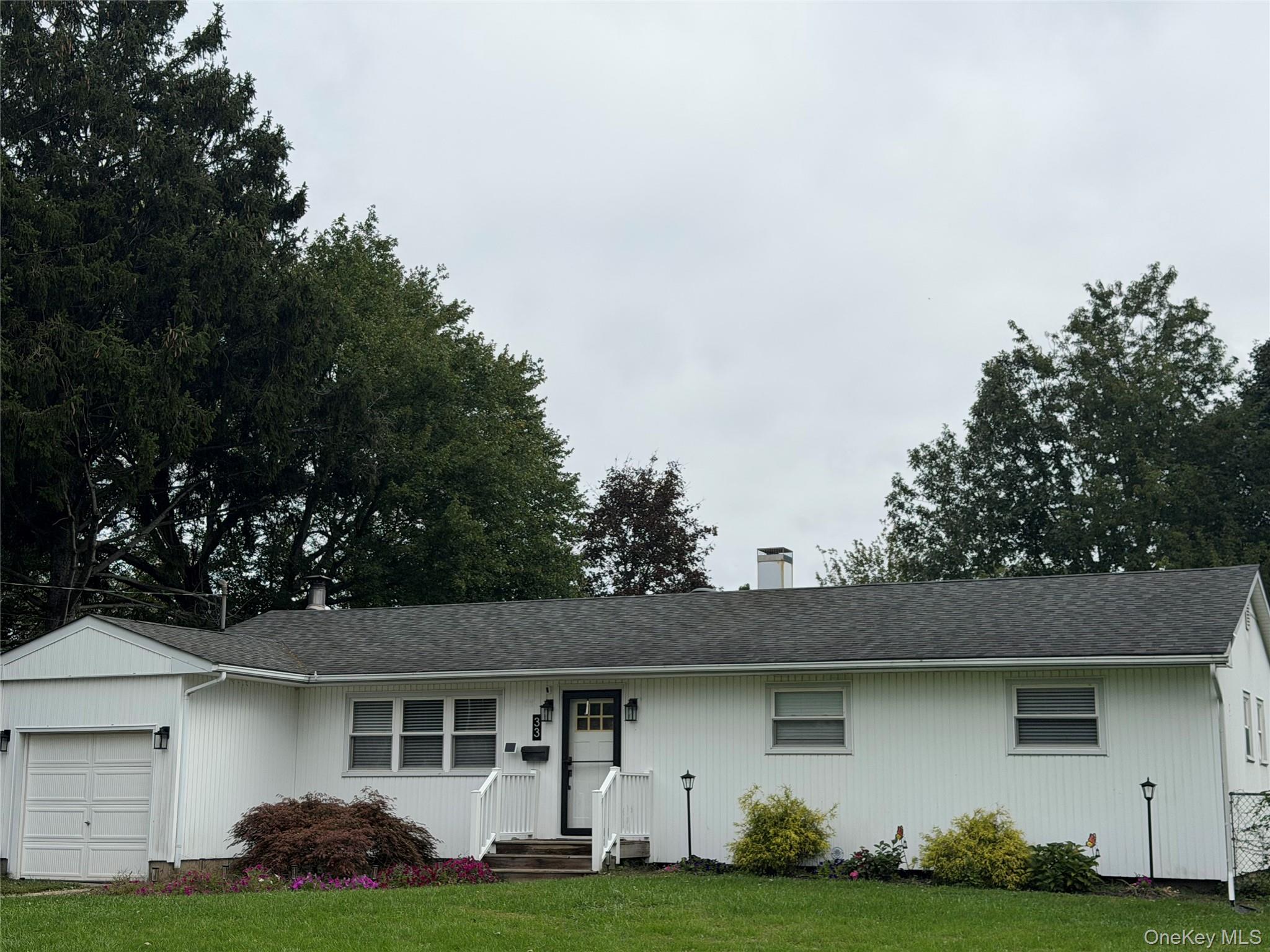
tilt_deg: +10.6
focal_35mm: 48
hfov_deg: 39.7
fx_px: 1761
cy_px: 476
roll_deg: +0.0
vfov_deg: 30.3
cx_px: 635
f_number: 1.78
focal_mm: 6.76
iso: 64
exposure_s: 1/4587
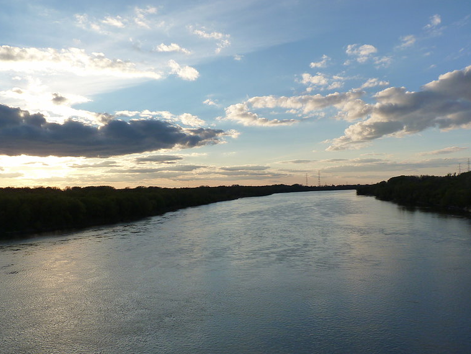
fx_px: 436
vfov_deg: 44.1
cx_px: 212
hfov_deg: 56.7
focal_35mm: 32
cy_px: 198
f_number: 5.6
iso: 125
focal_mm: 4.8
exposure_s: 1/320
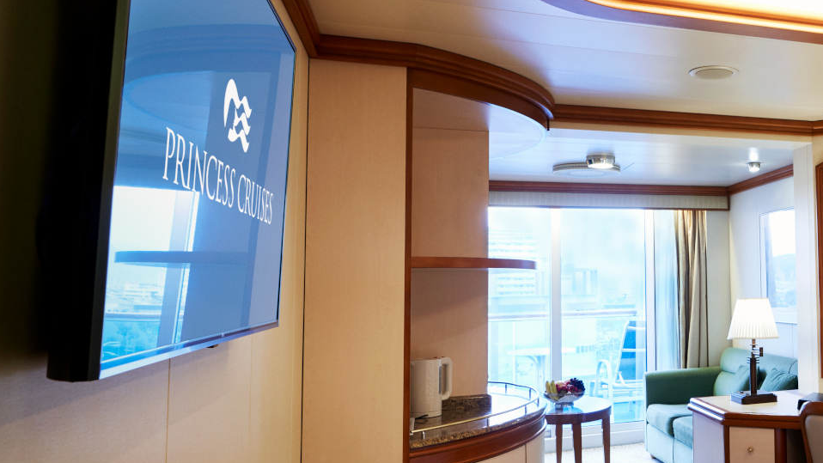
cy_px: 215
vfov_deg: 33.7
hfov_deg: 48.8
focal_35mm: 35
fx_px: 764
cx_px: 780
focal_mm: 16
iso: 100
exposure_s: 1/2
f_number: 8
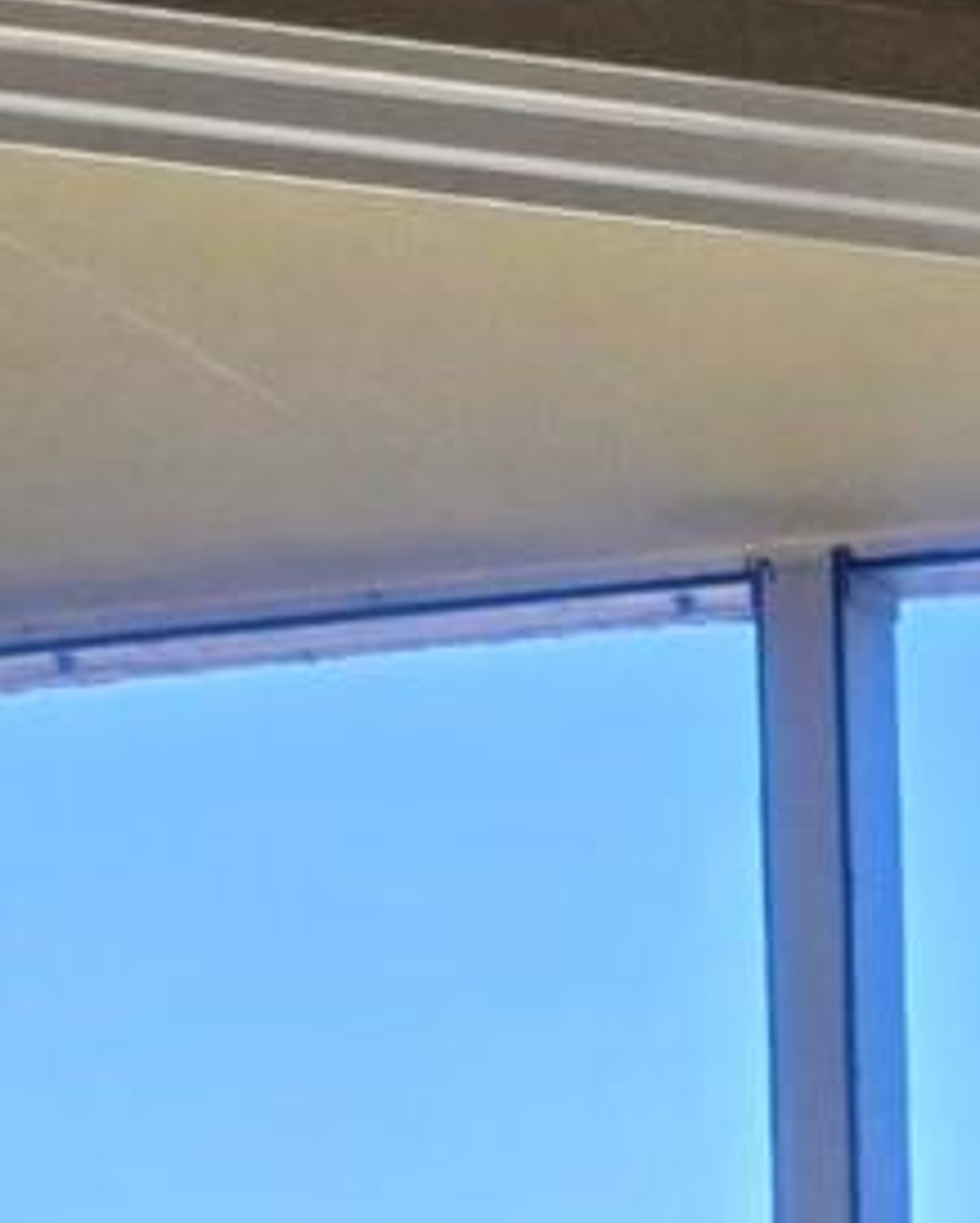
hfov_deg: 9.0
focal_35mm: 132
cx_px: 3149
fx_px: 4780
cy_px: 2196
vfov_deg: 13.2
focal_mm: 5.4
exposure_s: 1/528
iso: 25
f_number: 1.8
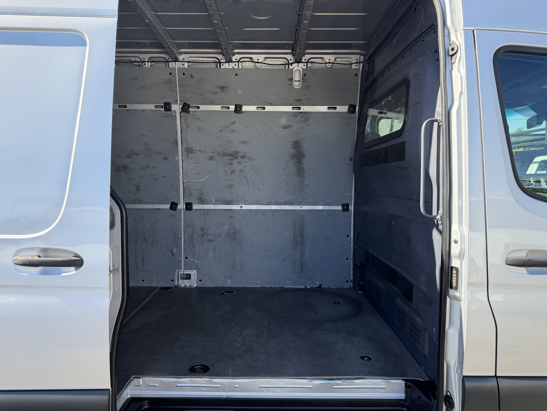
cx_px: 274
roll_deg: +1.9
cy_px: 206
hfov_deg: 71.6
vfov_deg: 56.8
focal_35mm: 24
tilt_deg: -3.9
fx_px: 379
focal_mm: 6.76
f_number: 1.78
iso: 100
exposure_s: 1/979
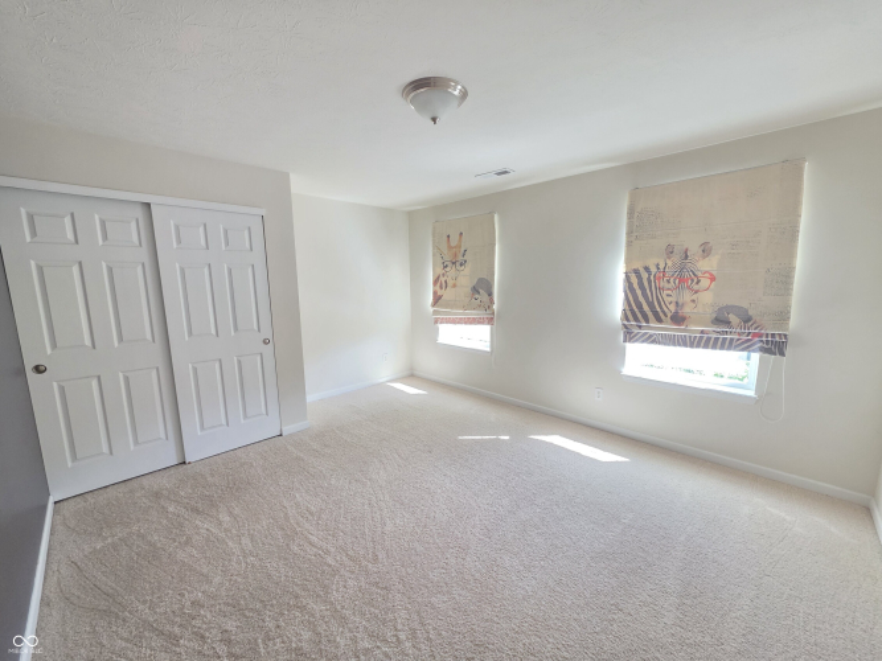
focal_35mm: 13
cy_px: 330
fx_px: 331
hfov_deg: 106.2
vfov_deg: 89.9
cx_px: 441
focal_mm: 2.2
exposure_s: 1/120
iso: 250
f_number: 1.9
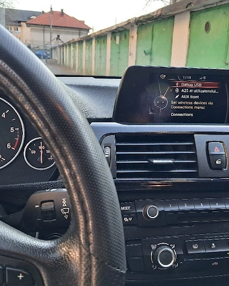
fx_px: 305
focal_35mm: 36
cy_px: 142
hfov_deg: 41.0
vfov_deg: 50.3
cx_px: 137
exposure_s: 1/60.2
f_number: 1.8
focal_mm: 4
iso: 80
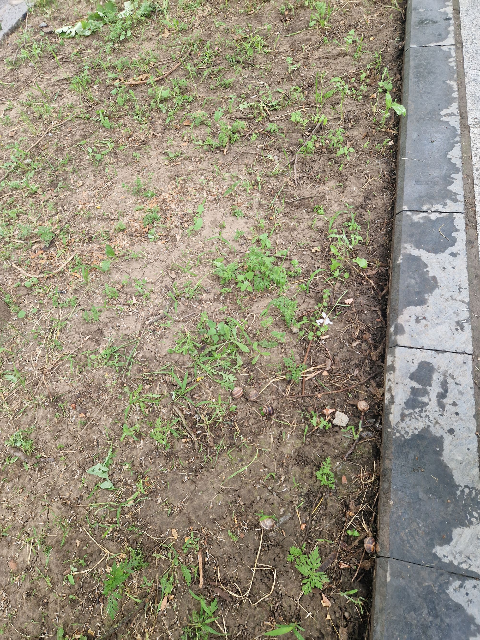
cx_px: 240
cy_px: 320
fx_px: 425
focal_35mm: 23
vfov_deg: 73.9
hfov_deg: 58.9
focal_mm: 5.4
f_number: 1.8
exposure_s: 1/100
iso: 50
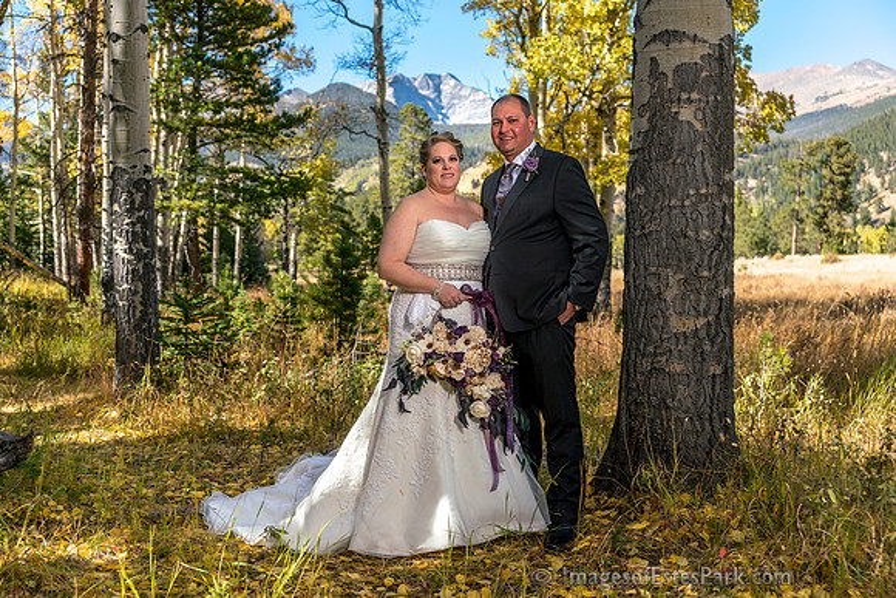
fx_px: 871
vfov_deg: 37.9
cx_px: 448
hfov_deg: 54.4
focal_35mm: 35
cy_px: 299
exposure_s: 1/800
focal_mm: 35
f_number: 3.5
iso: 160
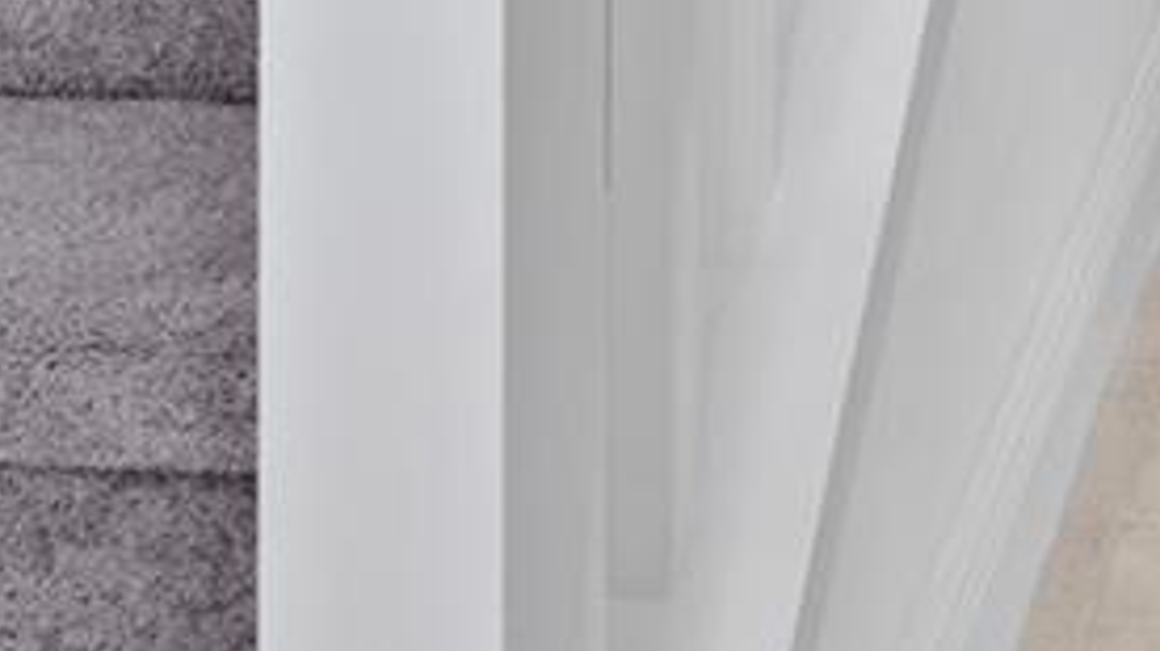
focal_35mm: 97
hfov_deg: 20.2
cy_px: -1189
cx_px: 1500
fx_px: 2982
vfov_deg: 9.9
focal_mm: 16
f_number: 9
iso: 100
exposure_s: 1/2.5
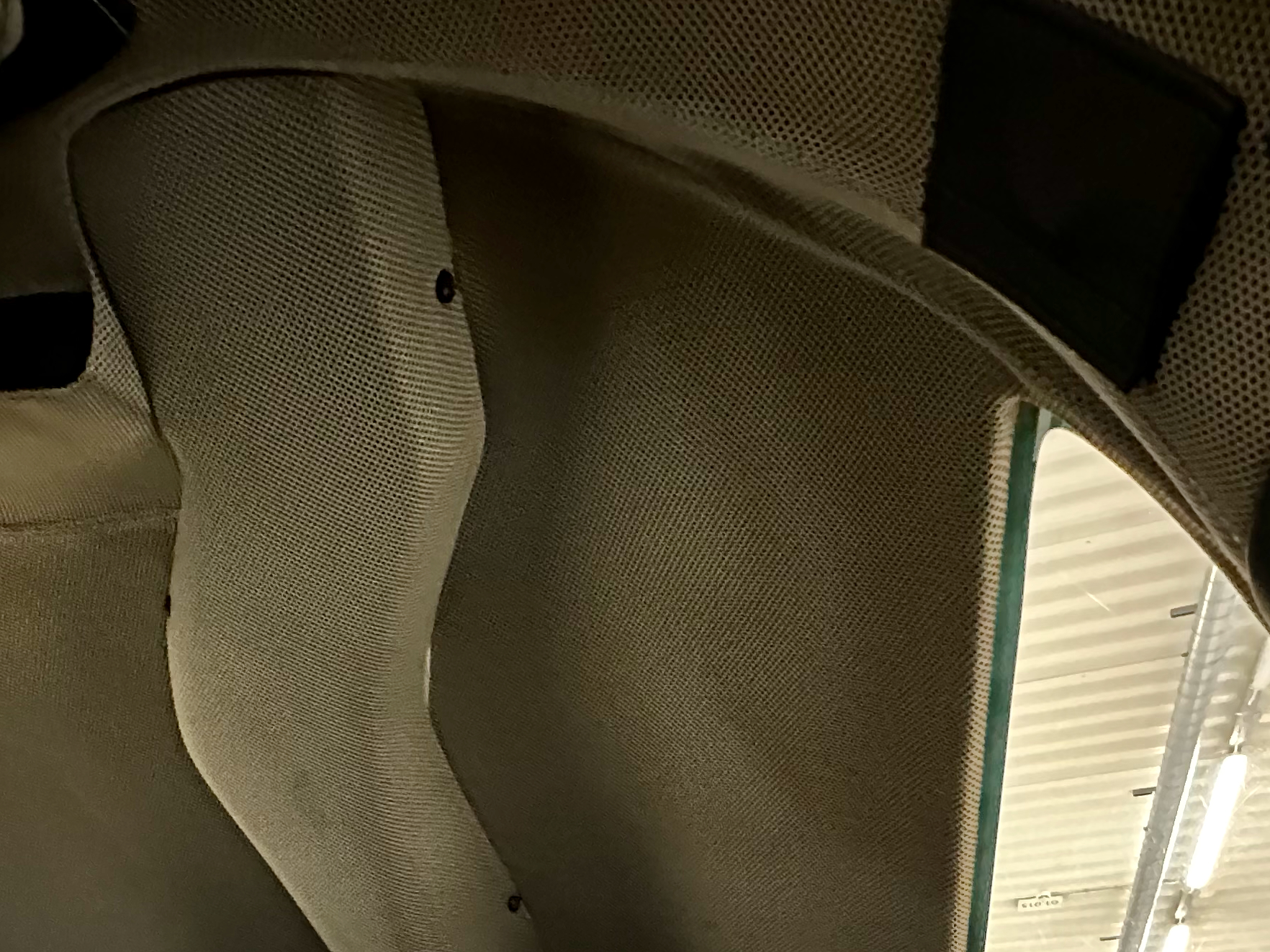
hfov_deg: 55.4
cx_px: 407
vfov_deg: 36.6
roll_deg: -6.3
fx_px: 1174
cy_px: 1069
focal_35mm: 32
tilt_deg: +21.3
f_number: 2.2
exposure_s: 1/25
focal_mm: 2.22
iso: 1250
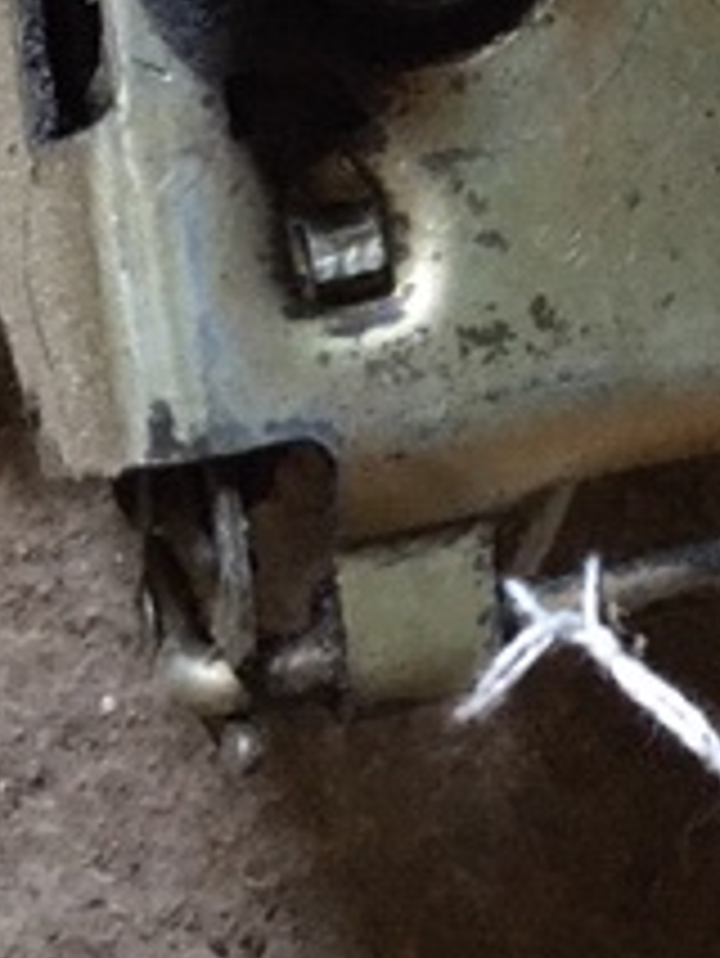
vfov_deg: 21.1
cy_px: -162
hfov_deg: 16.3
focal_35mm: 87
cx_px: 868
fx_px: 2410
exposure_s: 1/17
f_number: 2.2
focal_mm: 4.15
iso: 320
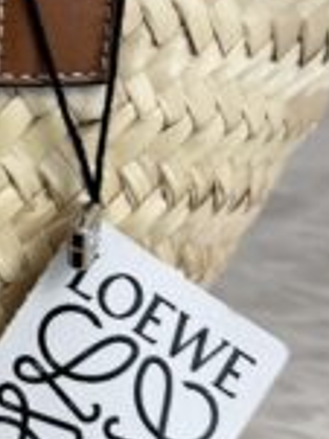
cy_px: 49
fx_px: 1612
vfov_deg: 15.4
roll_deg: +0.5
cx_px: -250
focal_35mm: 127
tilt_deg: -12.4
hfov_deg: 10.9
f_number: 1.78
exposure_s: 1/120
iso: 64
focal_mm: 6.76
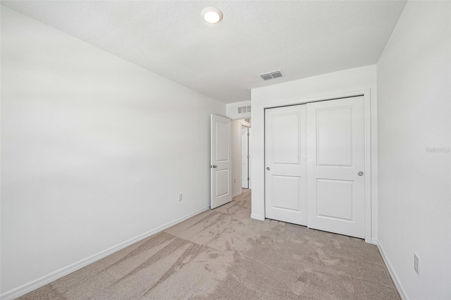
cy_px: 150
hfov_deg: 104.3
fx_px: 175
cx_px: 226
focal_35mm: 14
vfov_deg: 81.2
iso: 400
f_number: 8
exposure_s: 1/40
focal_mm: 14
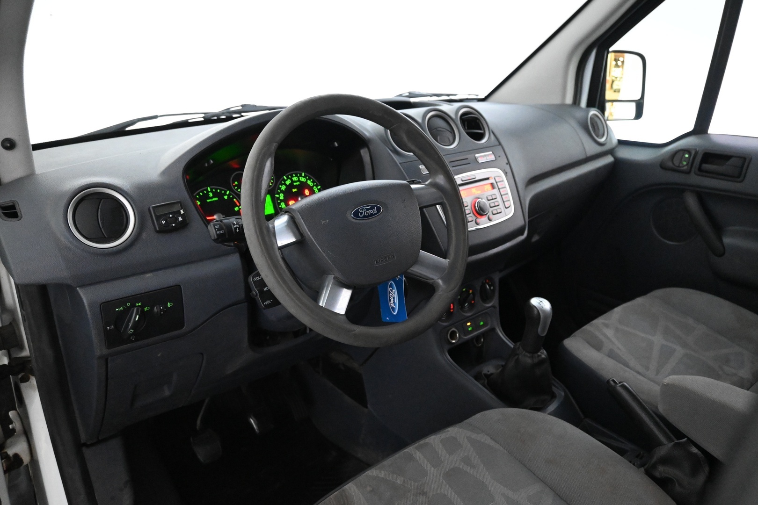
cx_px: 379
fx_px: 616
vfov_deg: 44.6
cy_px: 252
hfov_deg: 63.2
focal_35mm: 29
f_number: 3.8
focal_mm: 19.5
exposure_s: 1/50
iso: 6400
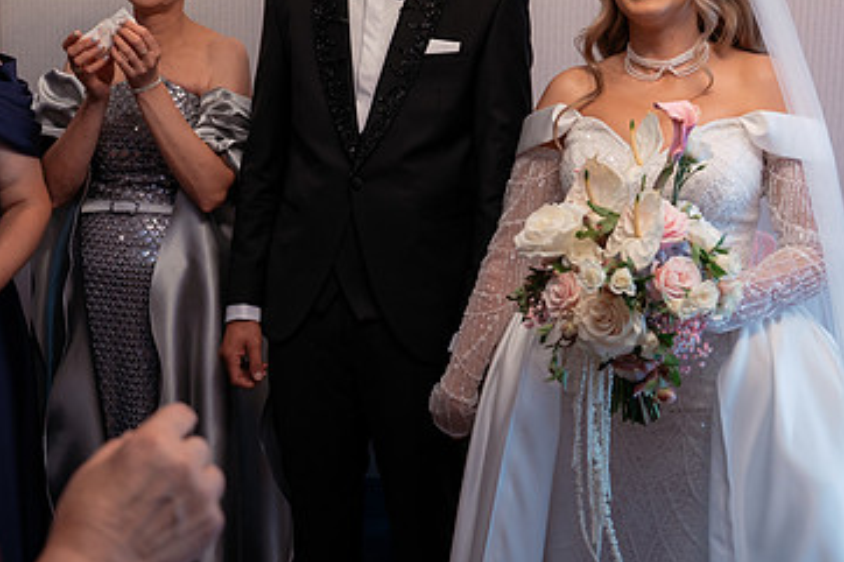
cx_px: 328
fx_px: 1218
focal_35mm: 52
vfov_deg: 25.9
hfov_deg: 38.0
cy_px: 224
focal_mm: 28
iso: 640
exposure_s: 1/250
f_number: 3.5
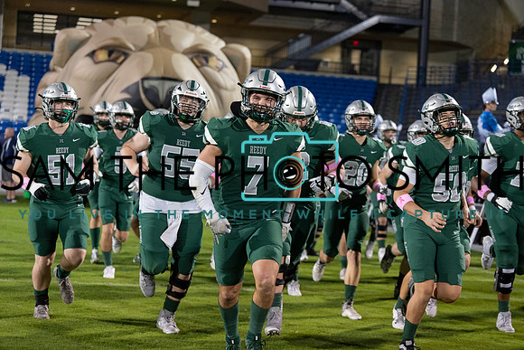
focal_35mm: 70
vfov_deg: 19.5
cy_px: 175
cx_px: 262
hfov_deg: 28.8
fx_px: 1019
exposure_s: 1/1000
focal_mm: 70
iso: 4000
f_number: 3.2
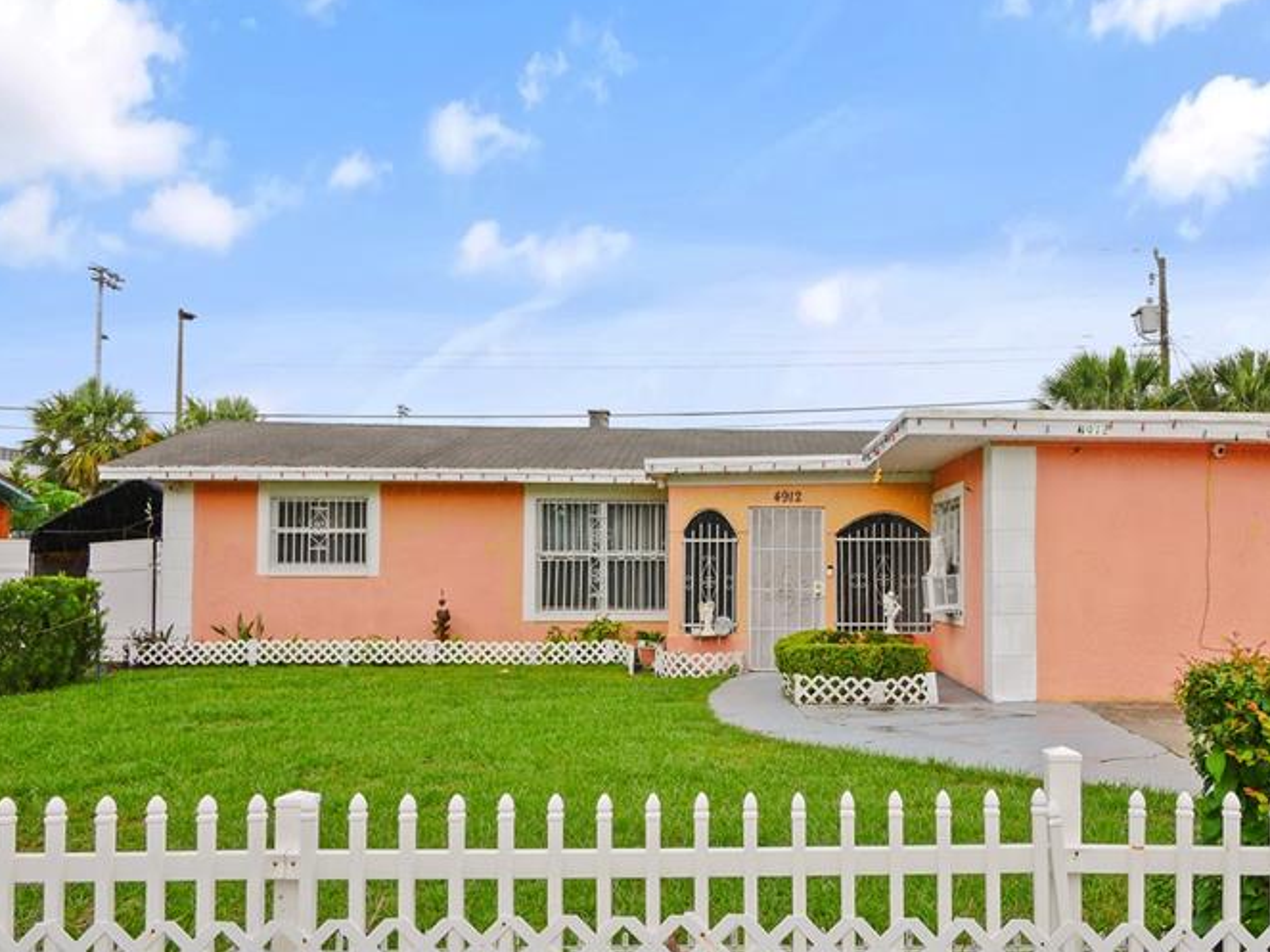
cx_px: 822
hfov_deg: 53.1
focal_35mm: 34
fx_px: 1247
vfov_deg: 41.8
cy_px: 511
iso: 200
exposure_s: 1/200
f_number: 5
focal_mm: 11
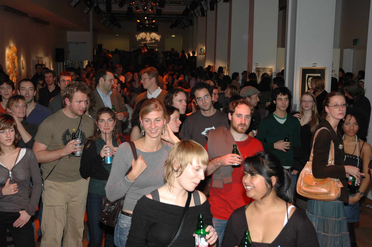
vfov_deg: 28.9
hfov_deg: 42.4
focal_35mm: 46
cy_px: 124
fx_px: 480
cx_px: 186
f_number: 5
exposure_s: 1/60
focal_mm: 31
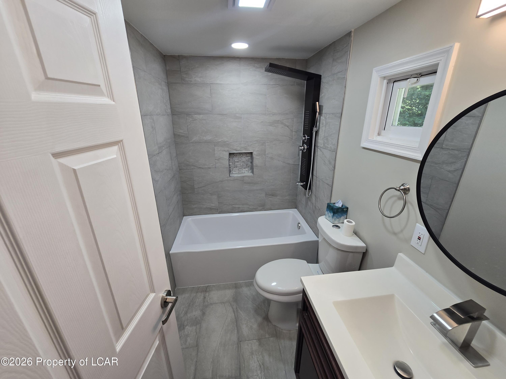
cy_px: 190
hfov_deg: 106.2
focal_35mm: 13
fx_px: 190
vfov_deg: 89.9
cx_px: 253
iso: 64
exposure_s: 1/60
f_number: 2.2
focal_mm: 2.2
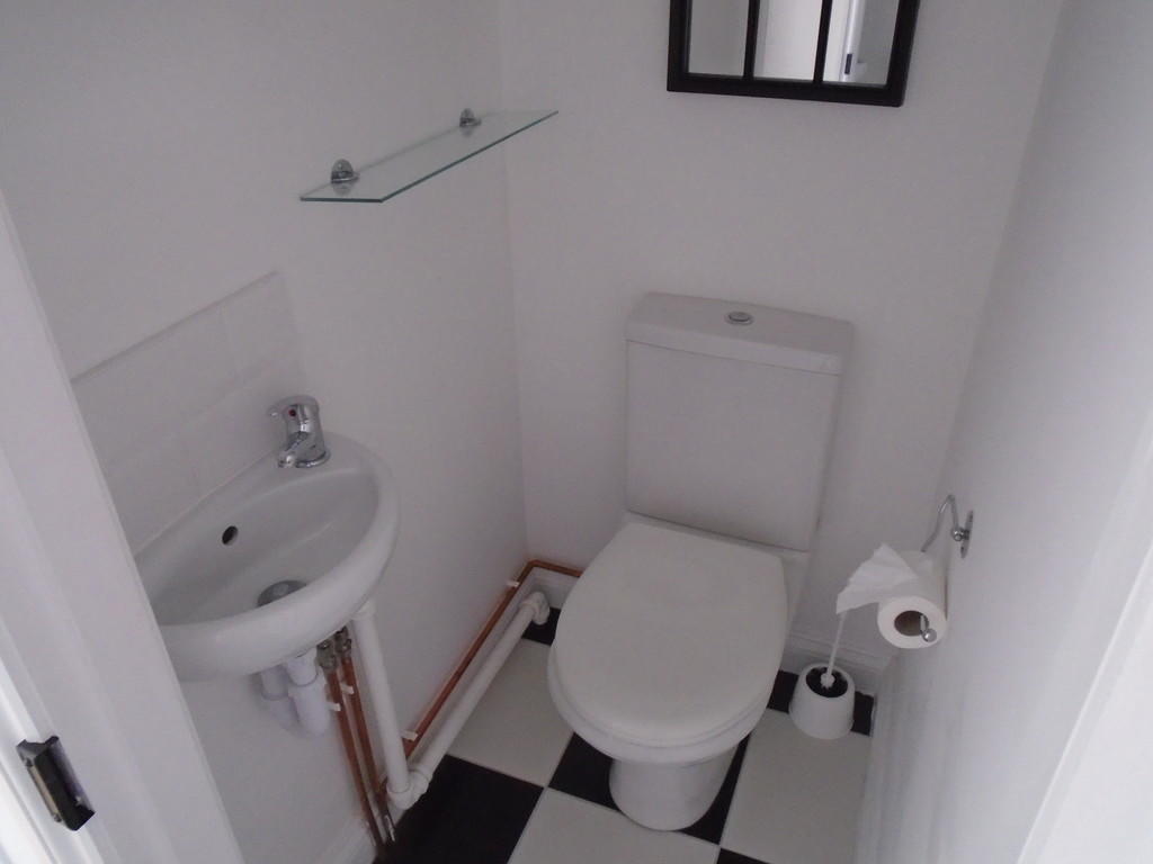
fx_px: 866
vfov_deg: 53.1
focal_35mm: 26
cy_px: 432
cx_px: 576
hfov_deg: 67.3
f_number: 3.2
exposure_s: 1/50
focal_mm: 4.6
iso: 500
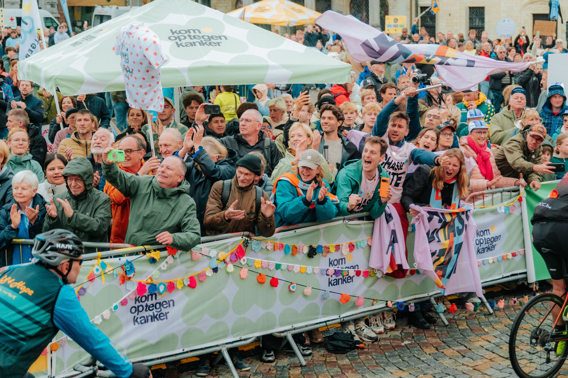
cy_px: 171
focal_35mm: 76
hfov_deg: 26.3
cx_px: 415
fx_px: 1204
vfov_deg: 17.9
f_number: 2.8
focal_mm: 52
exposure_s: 1/1250
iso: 1250
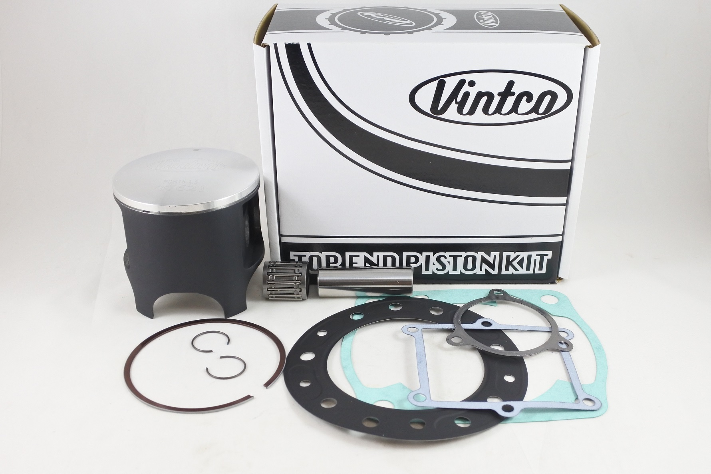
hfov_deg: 55.8
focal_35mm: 34
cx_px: 356
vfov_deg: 38.9
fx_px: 671
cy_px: 237
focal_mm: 12.8
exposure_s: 1/125
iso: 560
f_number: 4
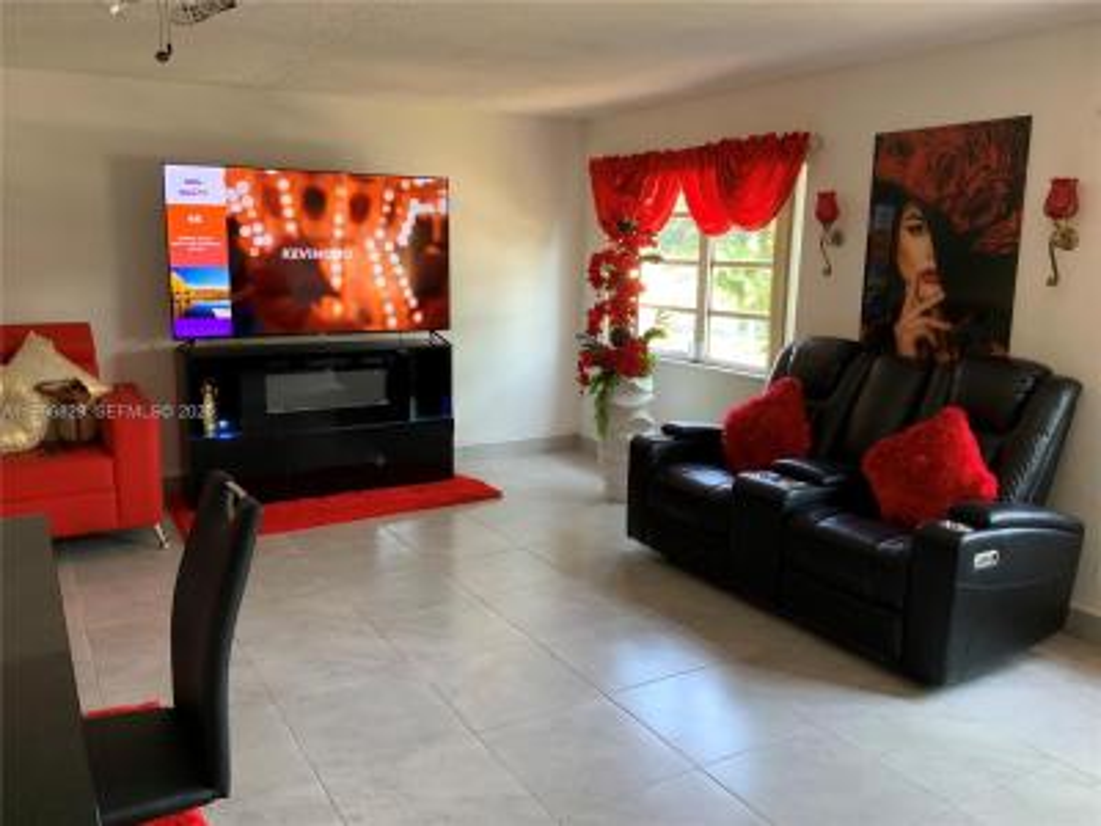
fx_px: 922
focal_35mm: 29
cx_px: 550
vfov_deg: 48.2
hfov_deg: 61.7
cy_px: 413
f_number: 1.8
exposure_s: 1/60
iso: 80
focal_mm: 3
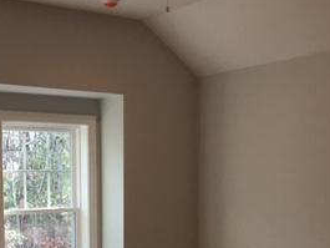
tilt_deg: -5.3
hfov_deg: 27.6
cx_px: 107
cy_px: 253
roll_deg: +0.6
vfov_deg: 20.3
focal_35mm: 70
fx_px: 668
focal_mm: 4.15
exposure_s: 1/30
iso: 25
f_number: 2.2
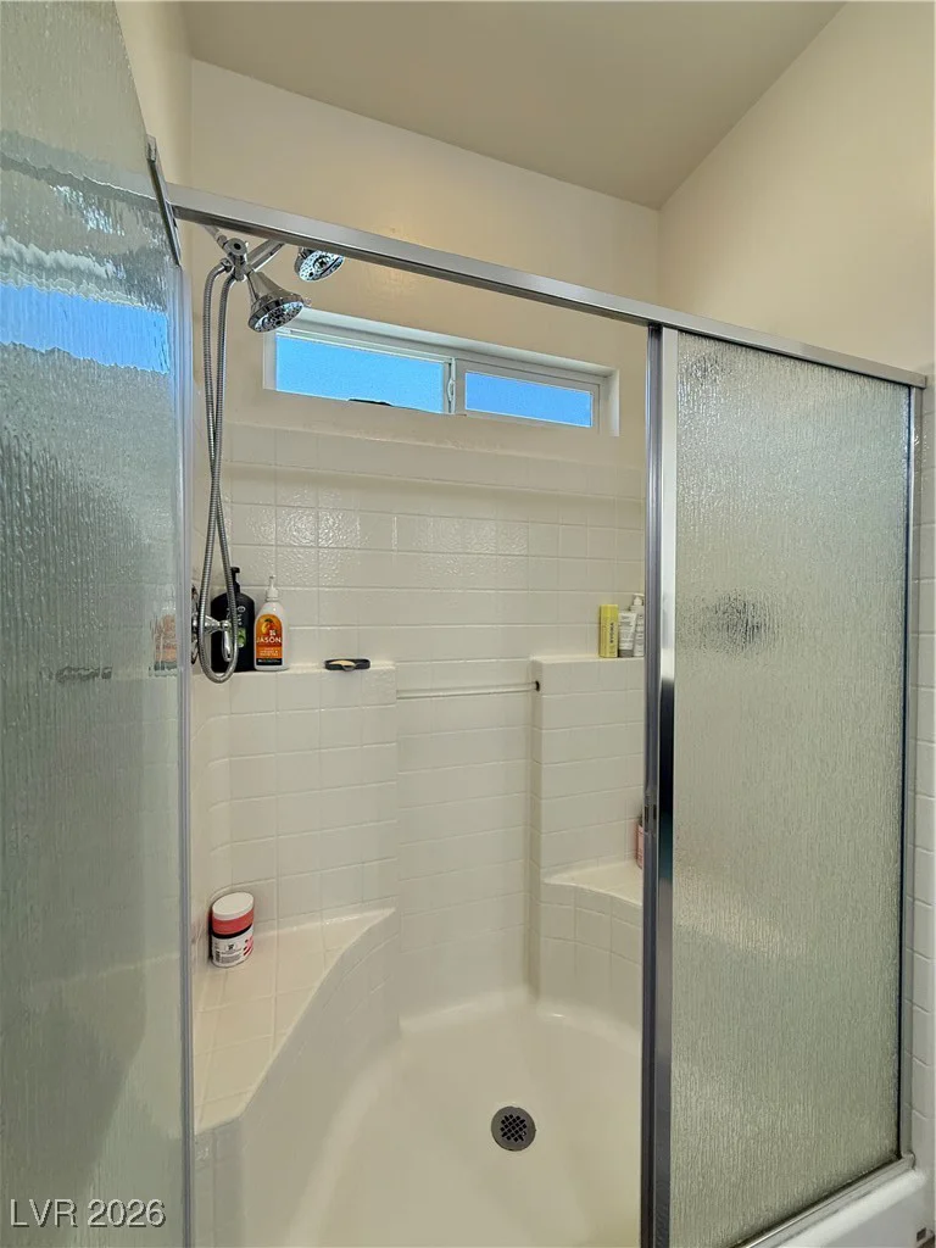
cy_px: 624
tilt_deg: -1.0
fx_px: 505
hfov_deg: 85.7
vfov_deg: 102.1
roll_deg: +0.2
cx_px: 468
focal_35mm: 14
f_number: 2.2
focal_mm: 2.22
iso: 250
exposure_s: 1/120
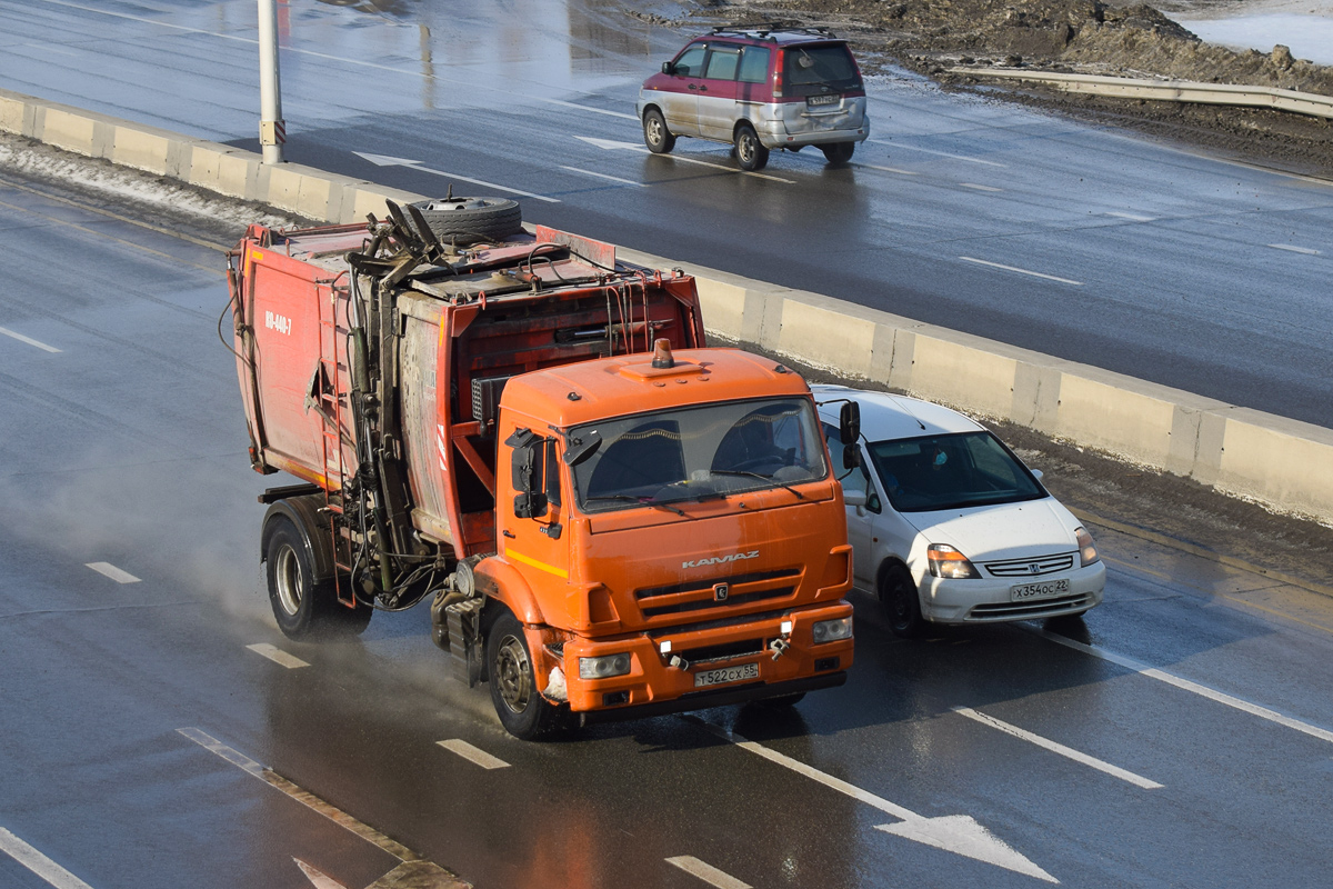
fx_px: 3055
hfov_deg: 24.6
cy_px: 444
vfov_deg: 16.6
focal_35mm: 82
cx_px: 666
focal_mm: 55
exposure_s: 1/800
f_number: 5.6
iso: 100
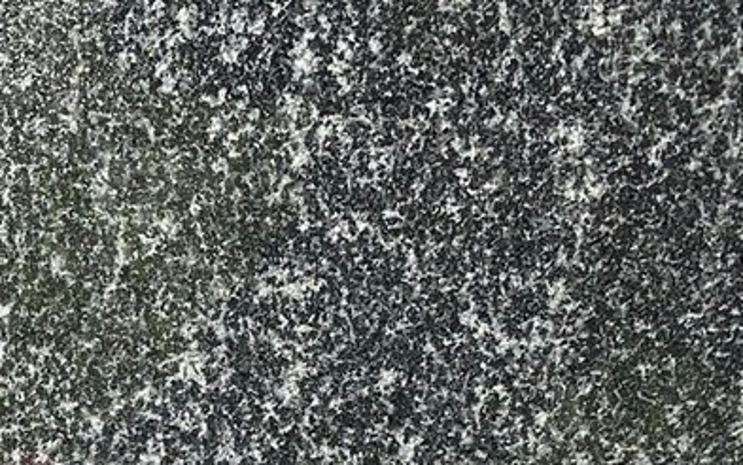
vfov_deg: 11.8
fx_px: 2046
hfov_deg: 18.5
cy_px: 887
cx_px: -327
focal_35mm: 101
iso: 32
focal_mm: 4.25
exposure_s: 1/965
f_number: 1.8
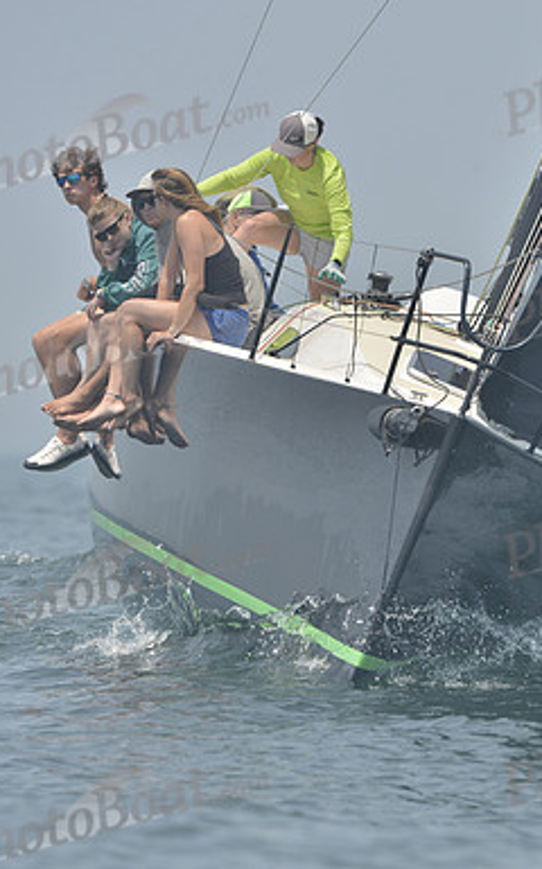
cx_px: 388
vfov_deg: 5.7
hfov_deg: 3.6
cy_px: 434
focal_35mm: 369
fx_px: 8737
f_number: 8
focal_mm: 240
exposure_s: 1/1000
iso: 280
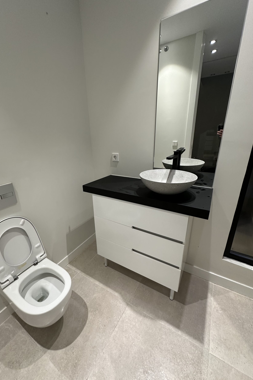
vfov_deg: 100.4
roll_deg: +2.4
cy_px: 190
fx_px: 158
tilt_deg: -20.2
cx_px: 111
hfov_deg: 77.0
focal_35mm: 15
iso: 200
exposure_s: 1/81
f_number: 2.2
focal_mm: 2.22
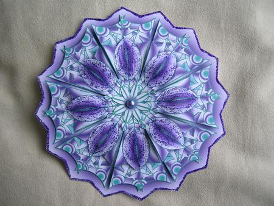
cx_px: 137
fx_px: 277
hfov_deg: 52.6
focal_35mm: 35
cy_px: 103
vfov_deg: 40.7
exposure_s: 1/144
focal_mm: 5.4
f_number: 2.8
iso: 50
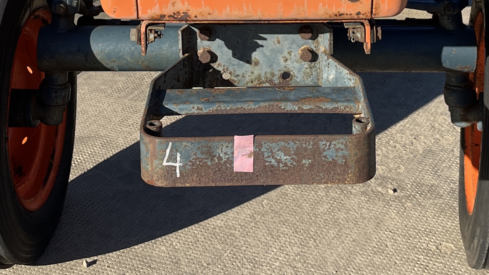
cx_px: 211
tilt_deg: -13.9
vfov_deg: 13.5
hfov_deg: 24.7
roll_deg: +1.6
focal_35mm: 86
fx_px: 1115
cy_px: -101
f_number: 1.6
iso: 32
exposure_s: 1/2353
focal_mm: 4.2
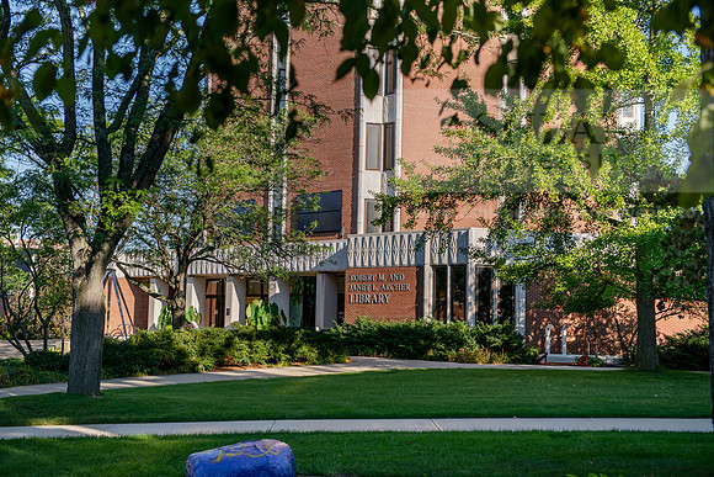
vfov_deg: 26.0
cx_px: 357
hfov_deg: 38.2
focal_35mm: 52
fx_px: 1032
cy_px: 238
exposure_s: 1/640
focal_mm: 52
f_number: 4
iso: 100
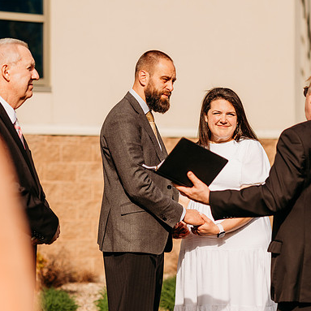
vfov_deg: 14.2
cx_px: 153
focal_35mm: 123
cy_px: 156
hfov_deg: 14.2
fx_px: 1250
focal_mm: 85
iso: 125
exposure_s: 1/4000
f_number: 2.8
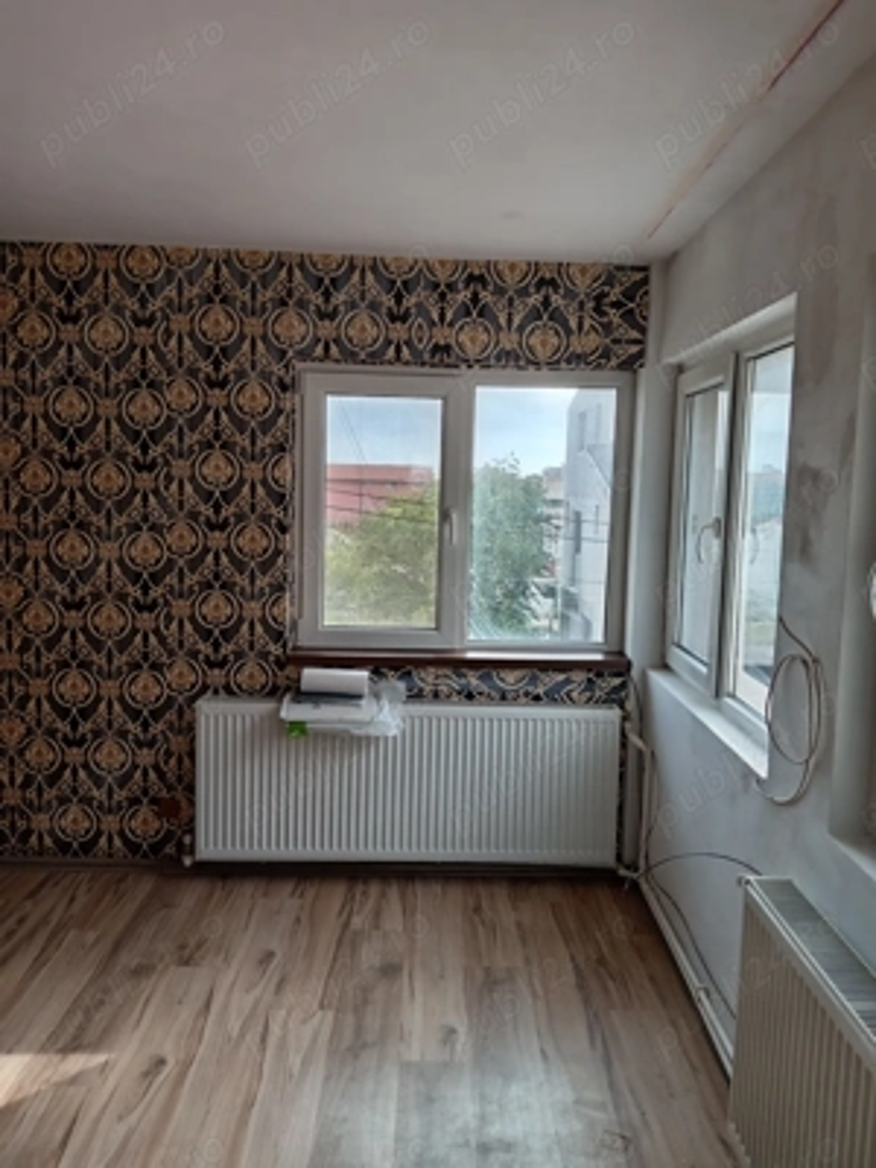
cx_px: 438
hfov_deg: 51.4
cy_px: 584
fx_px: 911
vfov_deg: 65.3
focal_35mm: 27
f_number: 1.8
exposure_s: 1/50
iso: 100
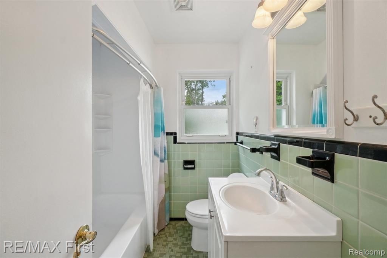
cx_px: 194
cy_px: 129
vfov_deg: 77.3
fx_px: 161
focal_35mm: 15
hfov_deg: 100.4
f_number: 8
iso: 500
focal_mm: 10
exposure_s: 1/30
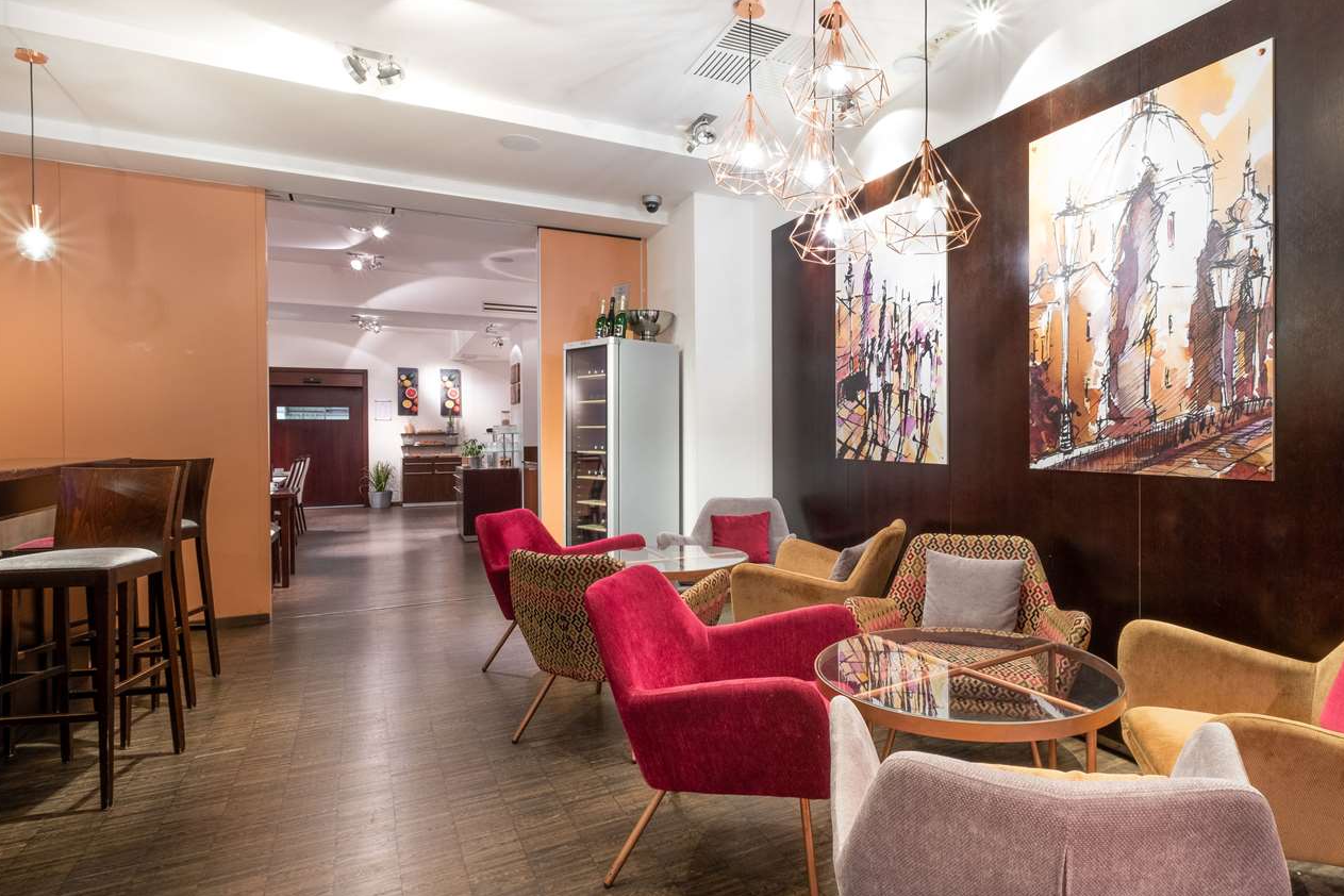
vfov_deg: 64.6
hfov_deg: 86.1
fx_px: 709
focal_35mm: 19
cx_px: 791
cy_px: 445
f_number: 11
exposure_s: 2.5
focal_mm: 10.5
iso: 100
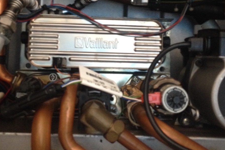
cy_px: 49
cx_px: 112
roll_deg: -1.7
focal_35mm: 49
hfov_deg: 40.3
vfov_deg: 27.3
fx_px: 306
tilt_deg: +3.4
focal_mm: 4.28
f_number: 2.4
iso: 250
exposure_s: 1/20
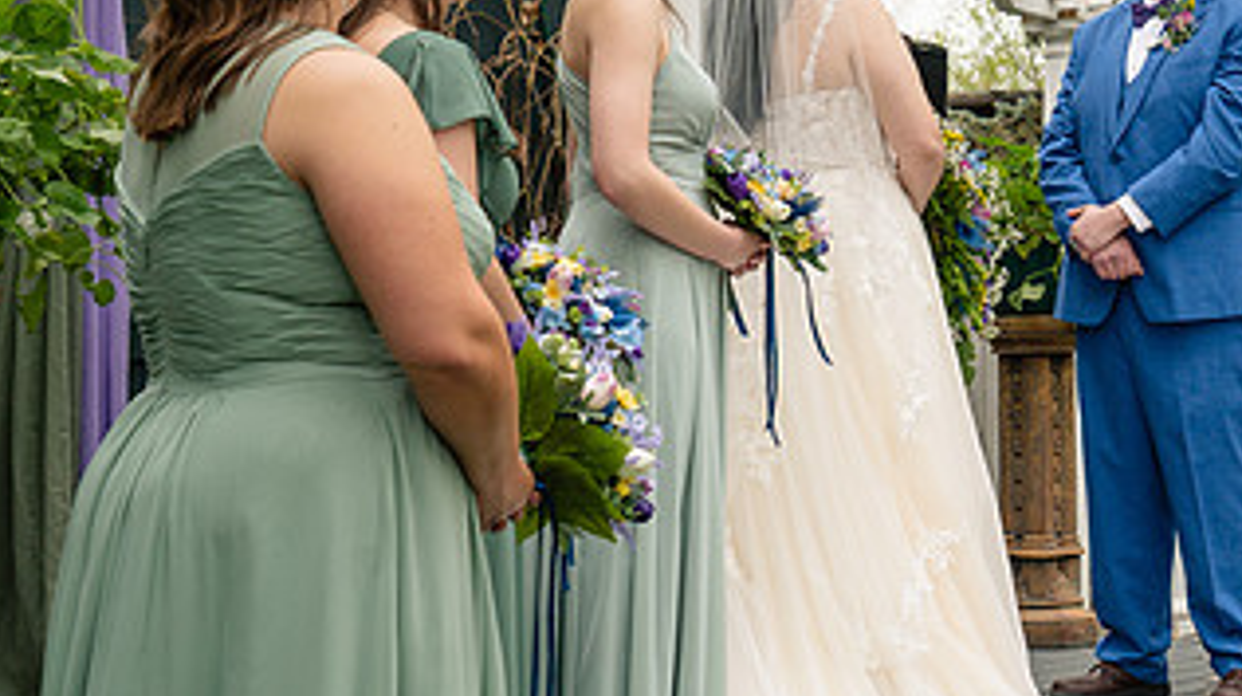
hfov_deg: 26.8
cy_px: 224
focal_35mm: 77
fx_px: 2533
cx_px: 1061
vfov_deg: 15.6
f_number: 6.3
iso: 100
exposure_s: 1/60
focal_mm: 40
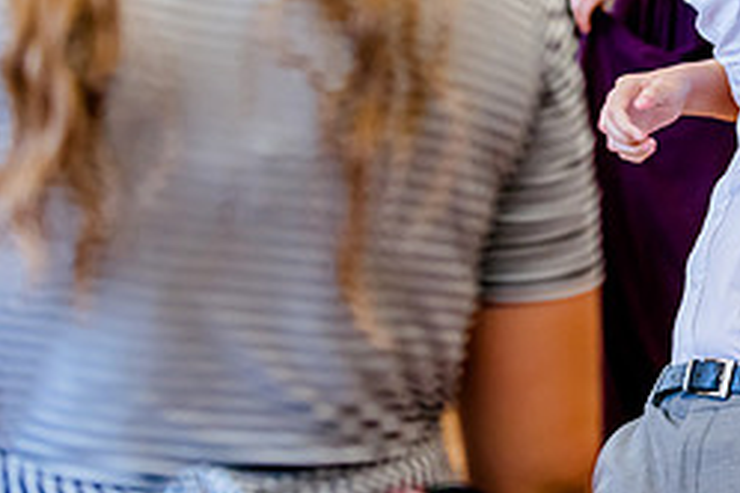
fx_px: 3350
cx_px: 811
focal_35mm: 163
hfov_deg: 12.4
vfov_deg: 8.3
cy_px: -71
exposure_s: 1/640
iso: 2500
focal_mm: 70
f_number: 2.8
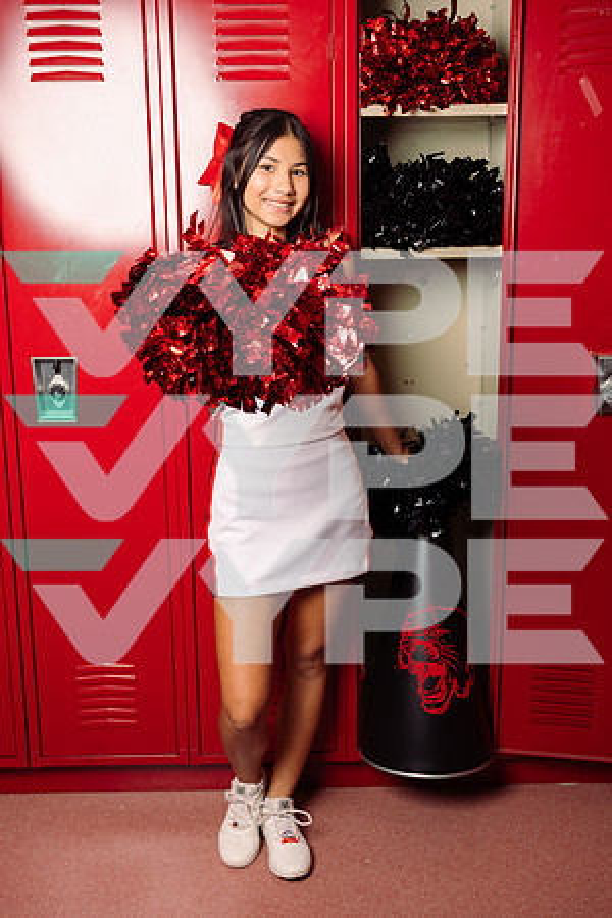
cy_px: 459
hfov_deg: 34.2
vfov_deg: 49.6
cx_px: 306
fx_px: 994
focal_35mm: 39
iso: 200
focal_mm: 39
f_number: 5
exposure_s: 1/250
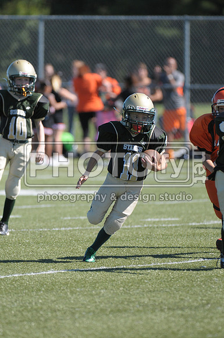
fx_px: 4212
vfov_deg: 4.6
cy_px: 169
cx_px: 112
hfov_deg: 3.0
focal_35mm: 450
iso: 640
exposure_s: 1/3200
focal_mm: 300
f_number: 4
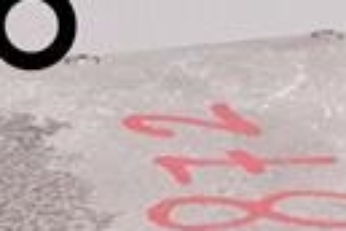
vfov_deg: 8.4
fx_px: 1384
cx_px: 418
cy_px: 623
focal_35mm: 144
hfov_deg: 13.8
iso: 40
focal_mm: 2.91
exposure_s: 1/50
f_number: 1.9
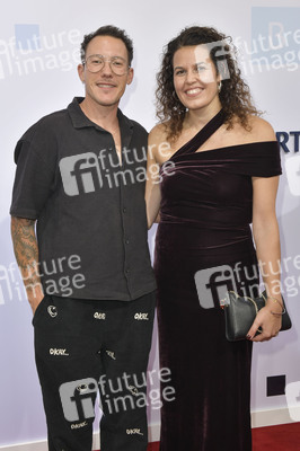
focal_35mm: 40
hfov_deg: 33.3
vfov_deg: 48.5
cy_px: 226
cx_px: 150
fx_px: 501
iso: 320
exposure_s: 1/160
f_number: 7.1
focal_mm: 40
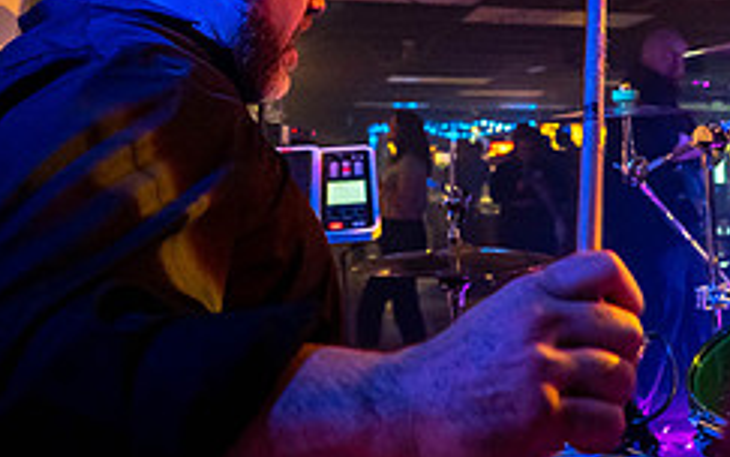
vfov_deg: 29.9
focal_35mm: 40
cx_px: 478
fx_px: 796
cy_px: 1
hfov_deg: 48.6
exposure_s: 1/250
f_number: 2.8
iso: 3200
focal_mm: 14
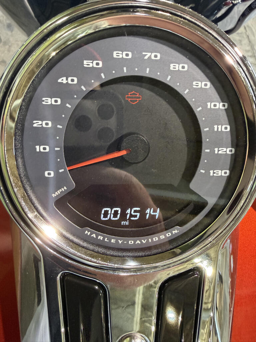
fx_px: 237
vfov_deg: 71.6
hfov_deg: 56.8
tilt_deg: -60.8
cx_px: 128
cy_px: 171
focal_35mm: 24
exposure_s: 1/60
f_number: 2.2
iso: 500
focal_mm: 2.22
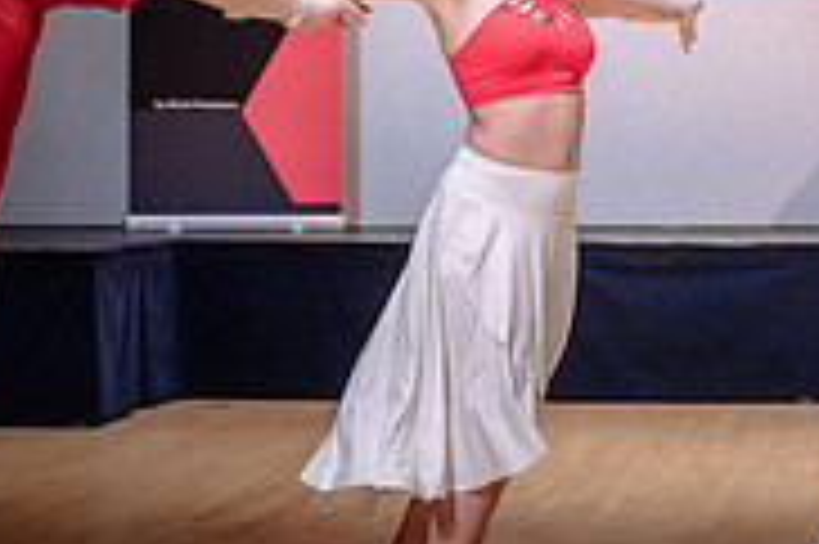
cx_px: 670
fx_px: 3364
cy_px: 169
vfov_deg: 9.2
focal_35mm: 148
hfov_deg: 13.8
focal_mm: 44
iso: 1600
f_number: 2.8
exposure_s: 1/400
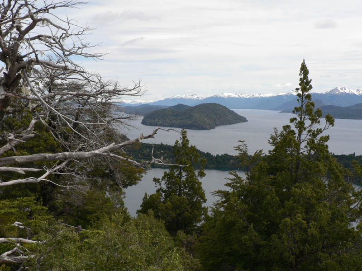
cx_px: 181
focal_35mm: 46
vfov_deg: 31.5
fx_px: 481
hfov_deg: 41.2
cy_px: 136
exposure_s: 1/400
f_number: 5
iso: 80
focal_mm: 7.7
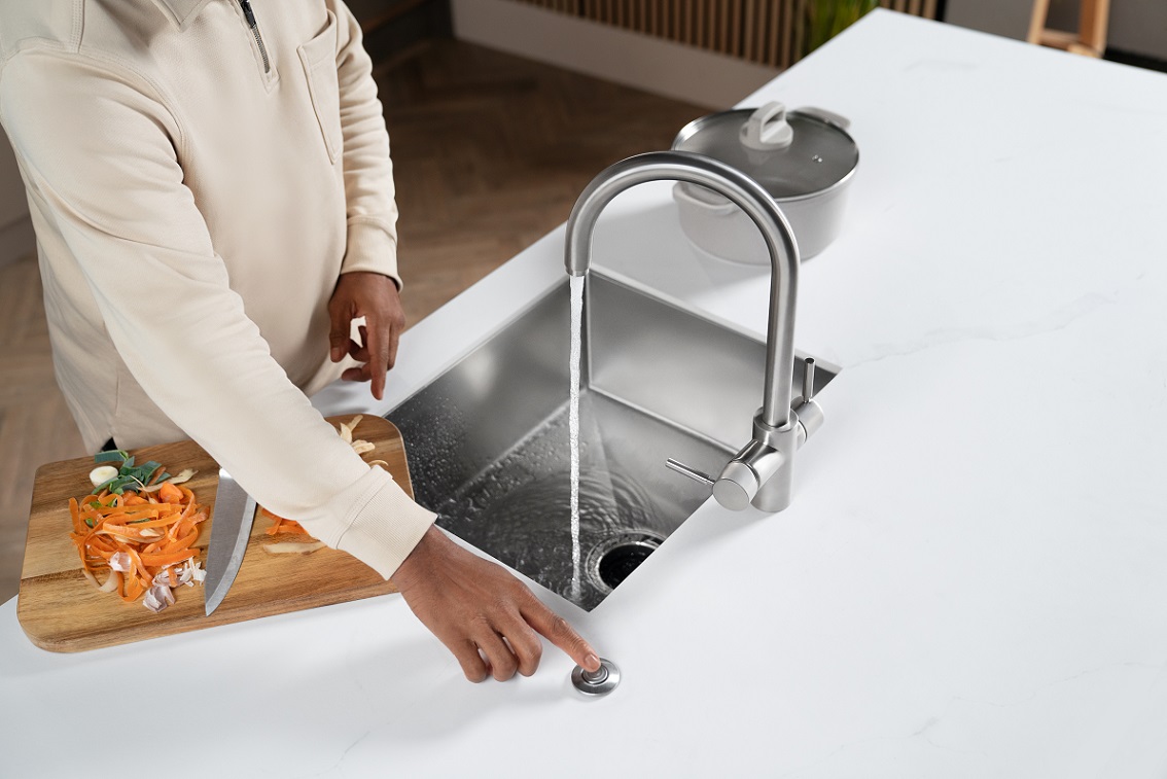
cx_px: 584
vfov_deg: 30.5
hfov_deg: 44.5
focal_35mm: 44
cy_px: 390
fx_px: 1427
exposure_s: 1/160
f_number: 3.2
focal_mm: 44
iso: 640
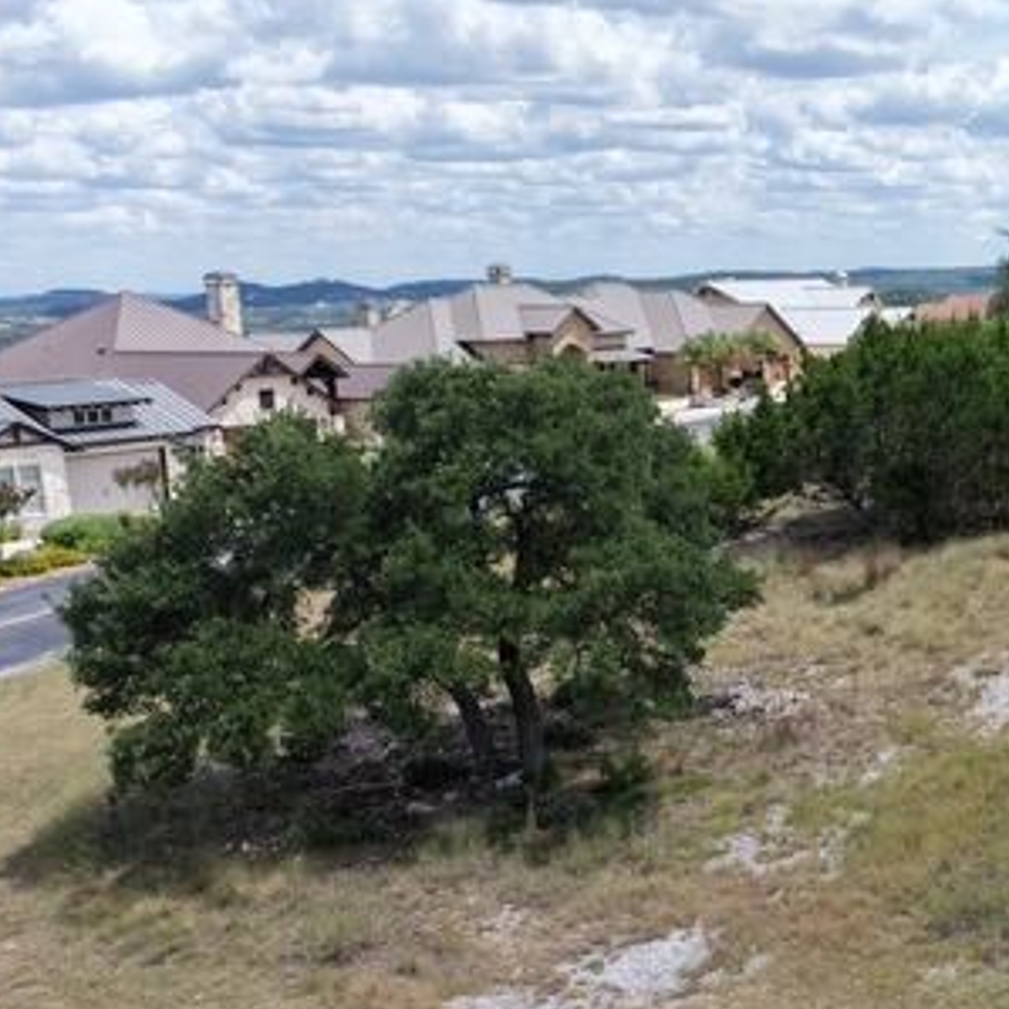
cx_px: 1036
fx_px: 1682
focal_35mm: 51
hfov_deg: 30.7
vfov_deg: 33.1
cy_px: 663
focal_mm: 14.45
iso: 100
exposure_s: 1/640
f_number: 2.8
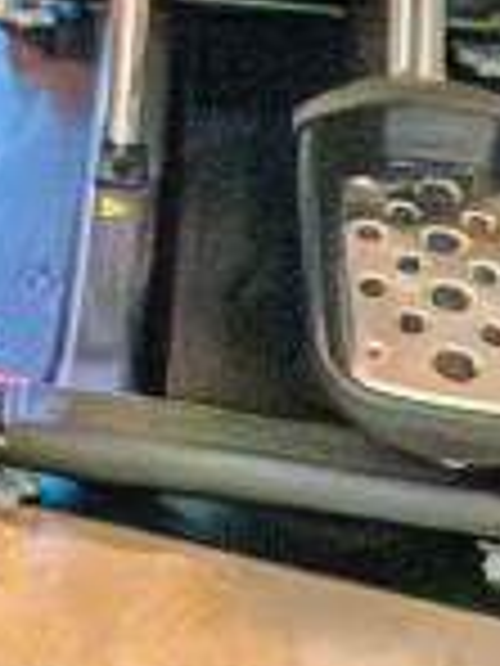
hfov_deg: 12.4
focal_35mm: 112
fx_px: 2157
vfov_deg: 14.2
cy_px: -742
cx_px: -320
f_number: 3.5
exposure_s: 1/1000
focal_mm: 24
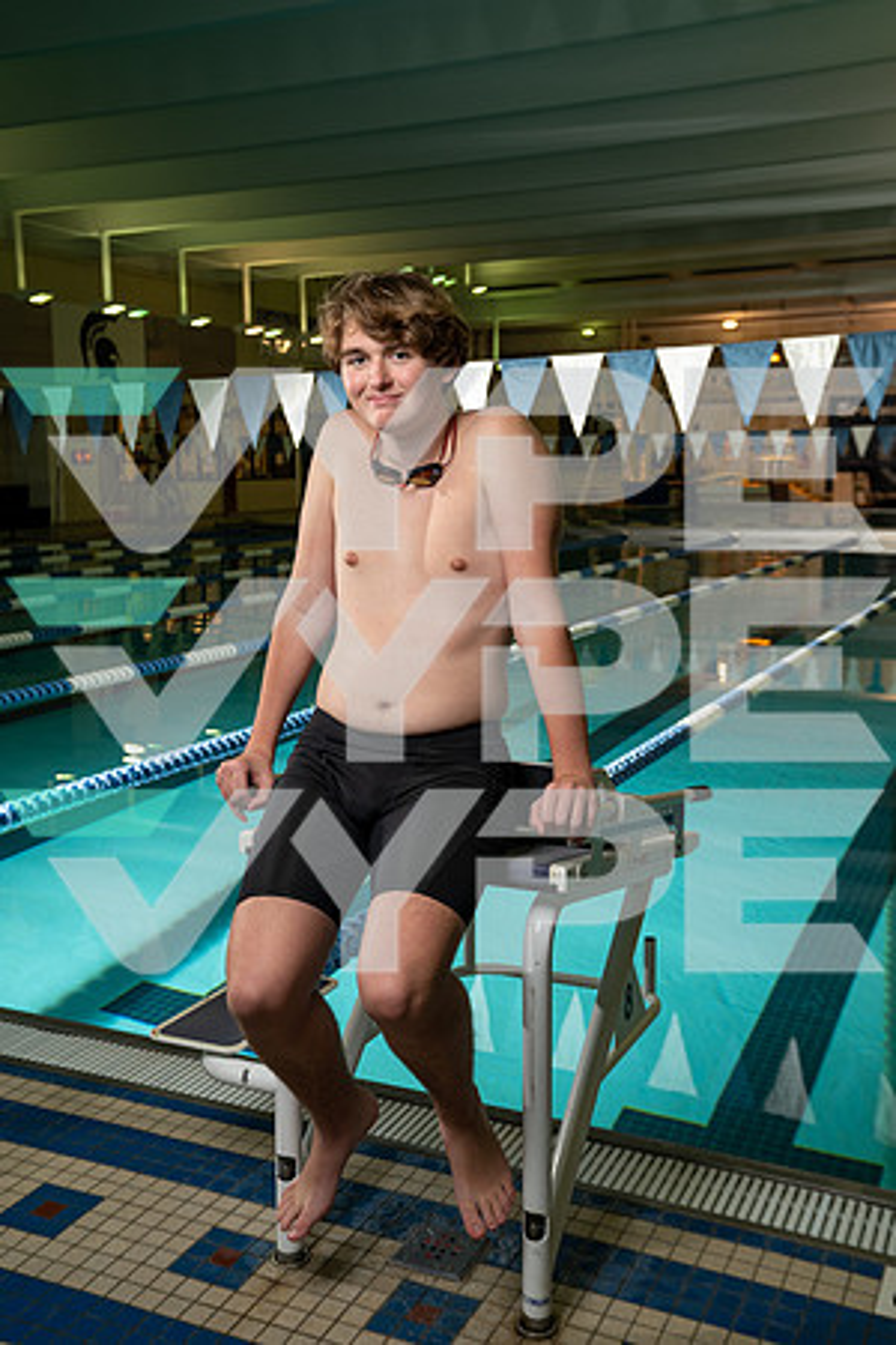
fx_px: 1381
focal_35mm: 37
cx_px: 448
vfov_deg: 51.9
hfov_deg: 35.9
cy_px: 672
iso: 640
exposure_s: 1/250
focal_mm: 37
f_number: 4.5
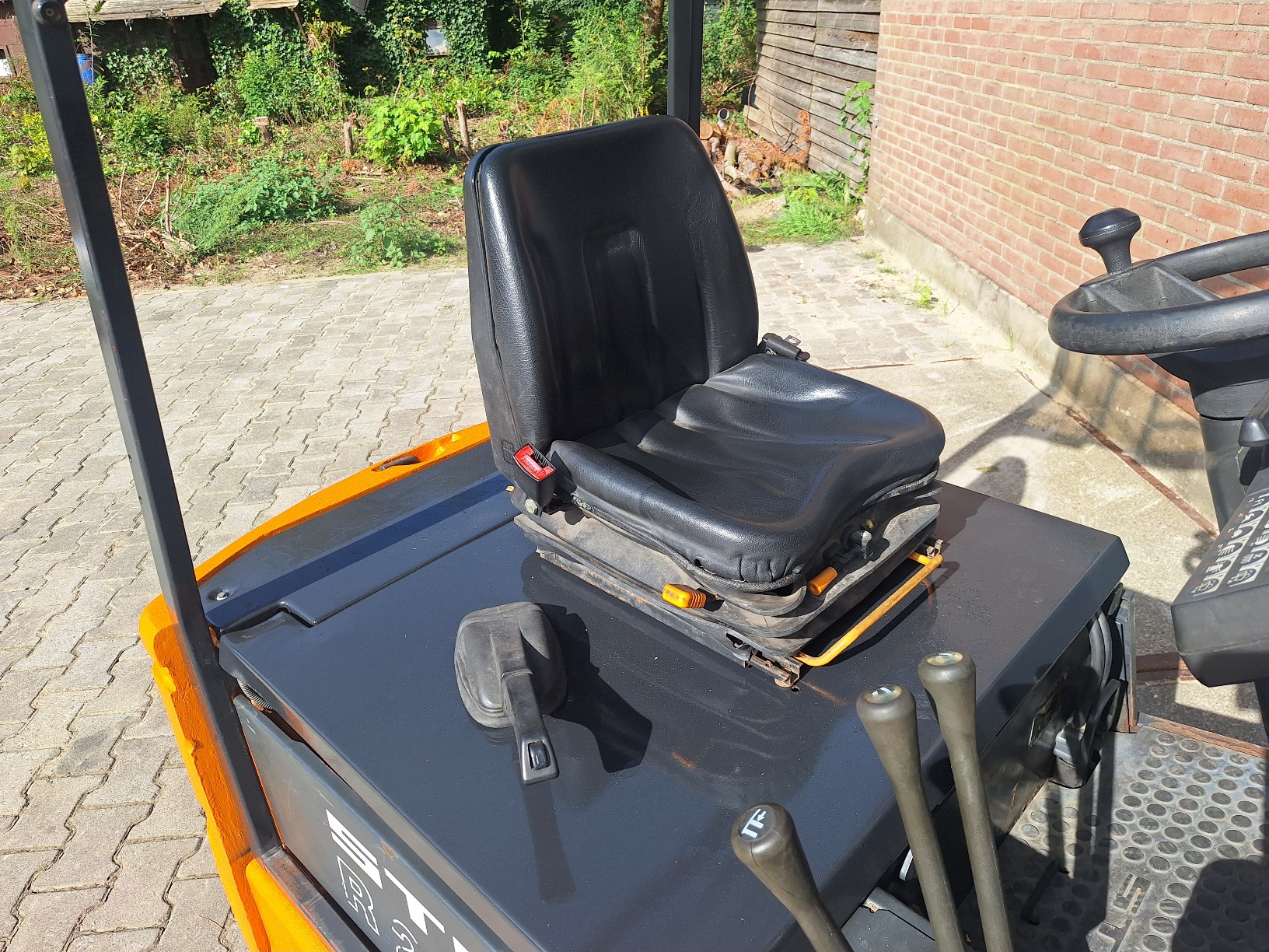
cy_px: 476
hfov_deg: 73.9
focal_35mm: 23
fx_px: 843
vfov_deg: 58.9
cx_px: 634
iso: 40
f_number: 1.8
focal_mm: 5.54
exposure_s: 1/2000
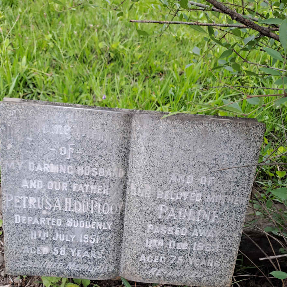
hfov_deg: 54.0
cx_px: 142
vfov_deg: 53.3
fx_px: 281
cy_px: 184
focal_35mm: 30
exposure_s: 1/120
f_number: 1.8
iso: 50
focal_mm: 4.65
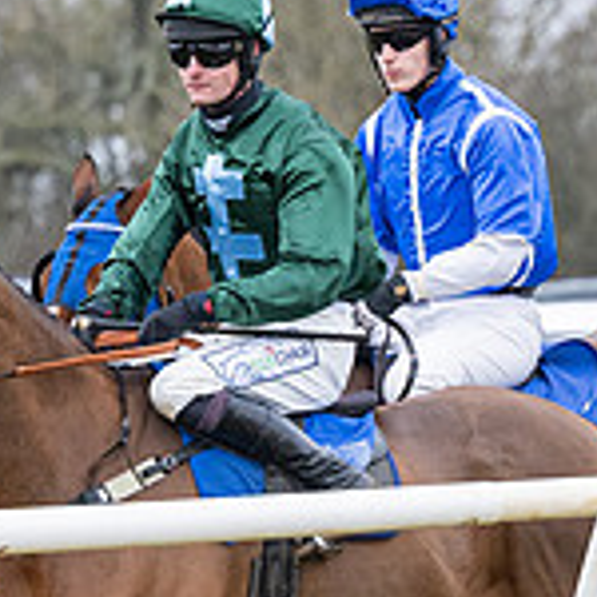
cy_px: 482
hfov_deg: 1.9
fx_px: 17971
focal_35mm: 921
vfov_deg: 1.9
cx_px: 358
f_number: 4
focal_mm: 160
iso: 800
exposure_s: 1/1250
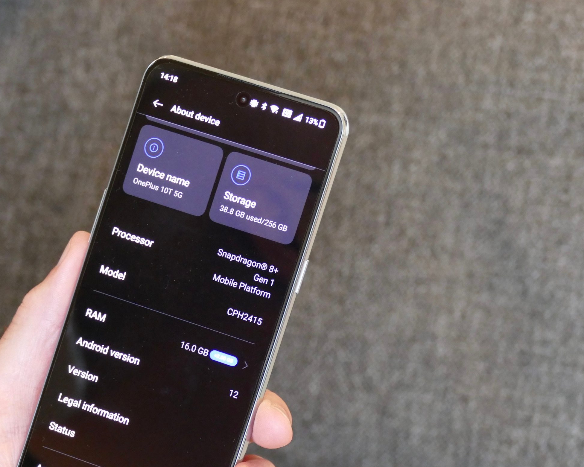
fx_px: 3042
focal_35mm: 176
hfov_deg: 11.0
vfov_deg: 8.8
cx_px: 191
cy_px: 287
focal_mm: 44.41
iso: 1600
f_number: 4
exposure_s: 1/25
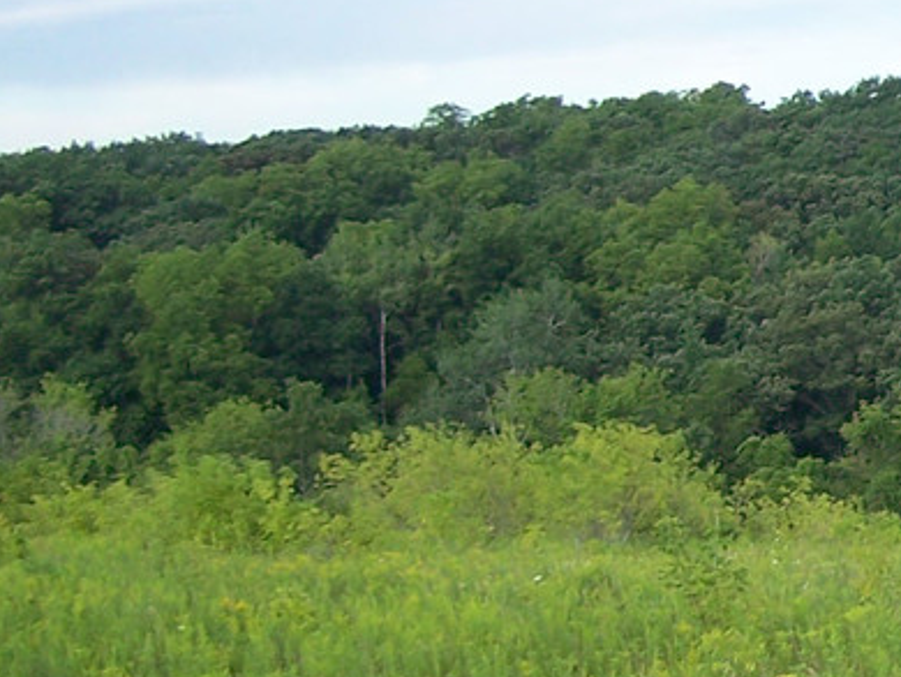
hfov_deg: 13.2
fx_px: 3646
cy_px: 421
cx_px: 1413
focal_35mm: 140
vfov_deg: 10.6
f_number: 2.8
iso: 80
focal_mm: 6.3
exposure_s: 1/320
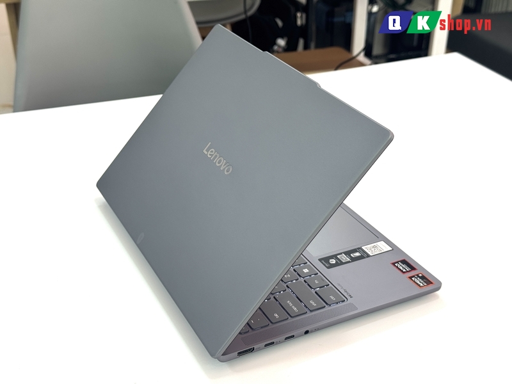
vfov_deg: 30.3
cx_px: 256
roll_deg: -0.8
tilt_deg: -30.2
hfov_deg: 39.7
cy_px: 192
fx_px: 710
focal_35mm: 48
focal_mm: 6.76
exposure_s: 1/121
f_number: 1.78
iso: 50
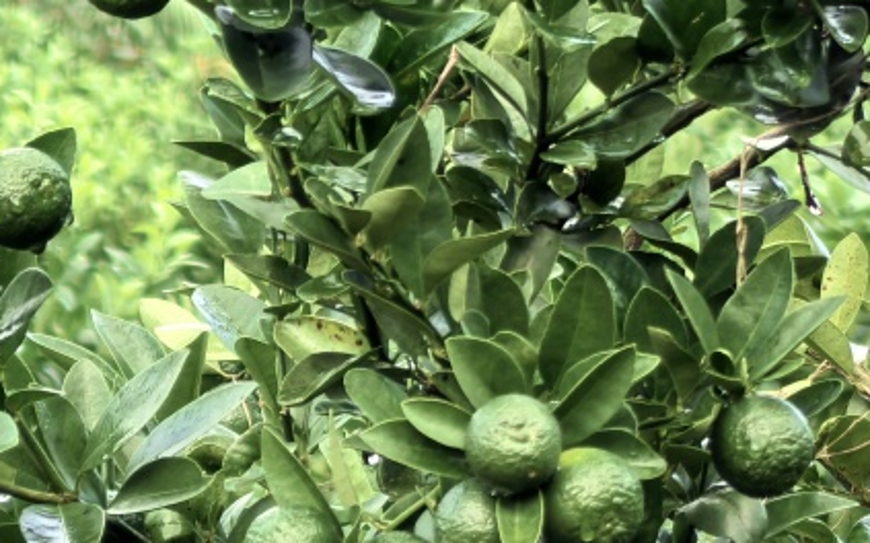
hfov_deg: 5.1
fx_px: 9788
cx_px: 792
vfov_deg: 3.2
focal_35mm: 413
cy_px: 146
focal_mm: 15
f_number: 2.1
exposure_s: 1/100
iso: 80
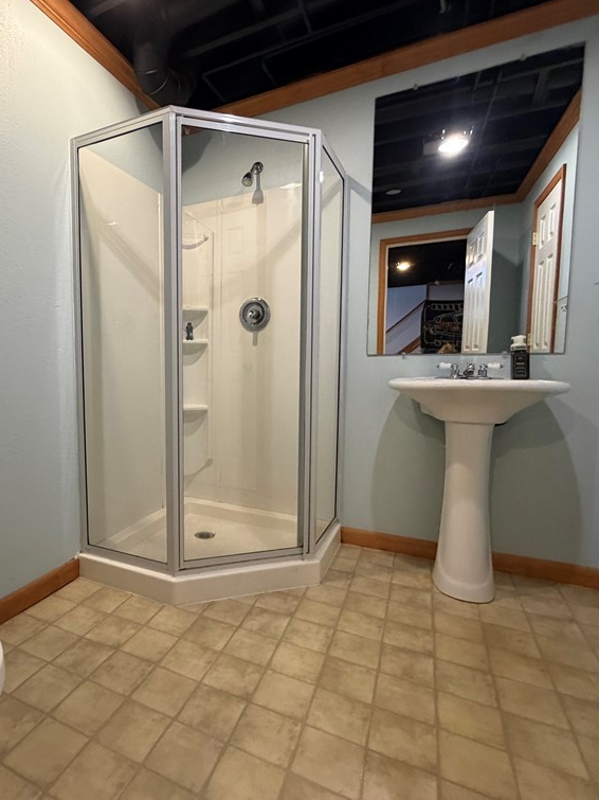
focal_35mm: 19
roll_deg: +0.7
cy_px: 396
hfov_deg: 66.4
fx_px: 438
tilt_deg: -4.8
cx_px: 189
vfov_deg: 84.7
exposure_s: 1/60
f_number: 2.2
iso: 500
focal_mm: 2.22
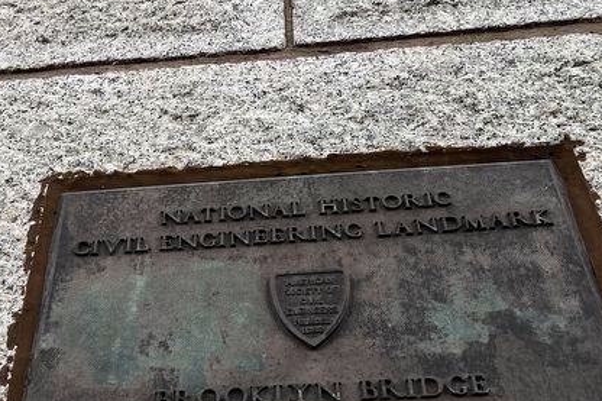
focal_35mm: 52
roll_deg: -0.3
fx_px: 869
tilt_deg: +41.7
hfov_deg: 38.0
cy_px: 295
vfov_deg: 25.7
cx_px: 237
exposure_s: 1/621
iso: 50
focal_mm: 5.1
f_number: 1.6
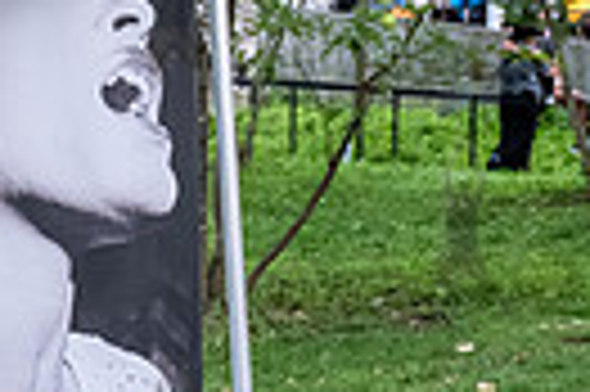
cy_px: 288
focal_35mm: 119
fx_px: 1948
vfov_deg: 11.5
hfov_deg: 15.8
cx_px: -294
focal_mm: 24
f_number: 4.5
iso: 5000
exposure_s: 1/100
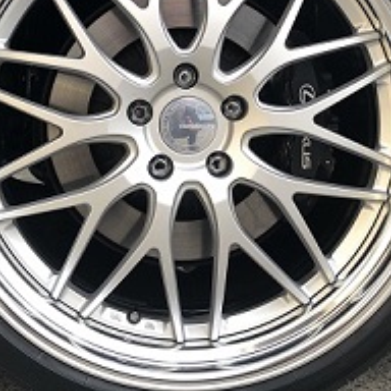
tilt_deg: +0.1
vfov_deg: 27.8
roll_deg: +4.3
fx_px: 780
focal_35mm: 61
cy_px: 104
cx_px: 181
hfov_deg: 28.1
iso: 25
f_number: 1.8
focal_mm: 3.99
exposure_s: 1/100
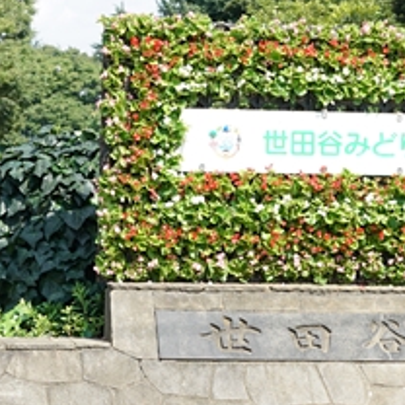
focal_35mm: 121
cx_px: 310
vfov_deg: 14.2
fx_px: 1602
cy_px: 16
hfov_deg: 14.3
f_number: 4.5
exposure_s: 1/400
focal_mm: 25
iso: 100
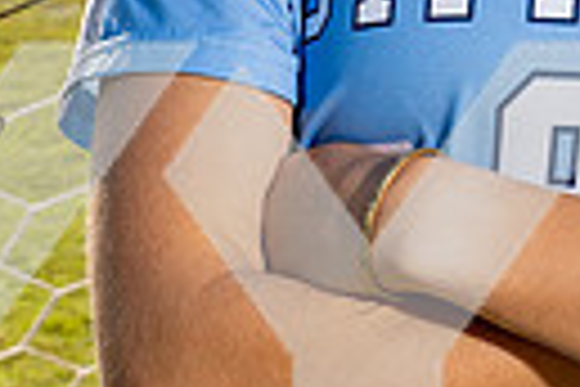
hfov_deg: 8.0
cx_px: 571
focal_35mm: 256
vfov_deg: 5.3
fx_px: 4124
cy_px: -263
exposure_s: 1/250
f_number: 11
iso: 200
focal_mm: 57
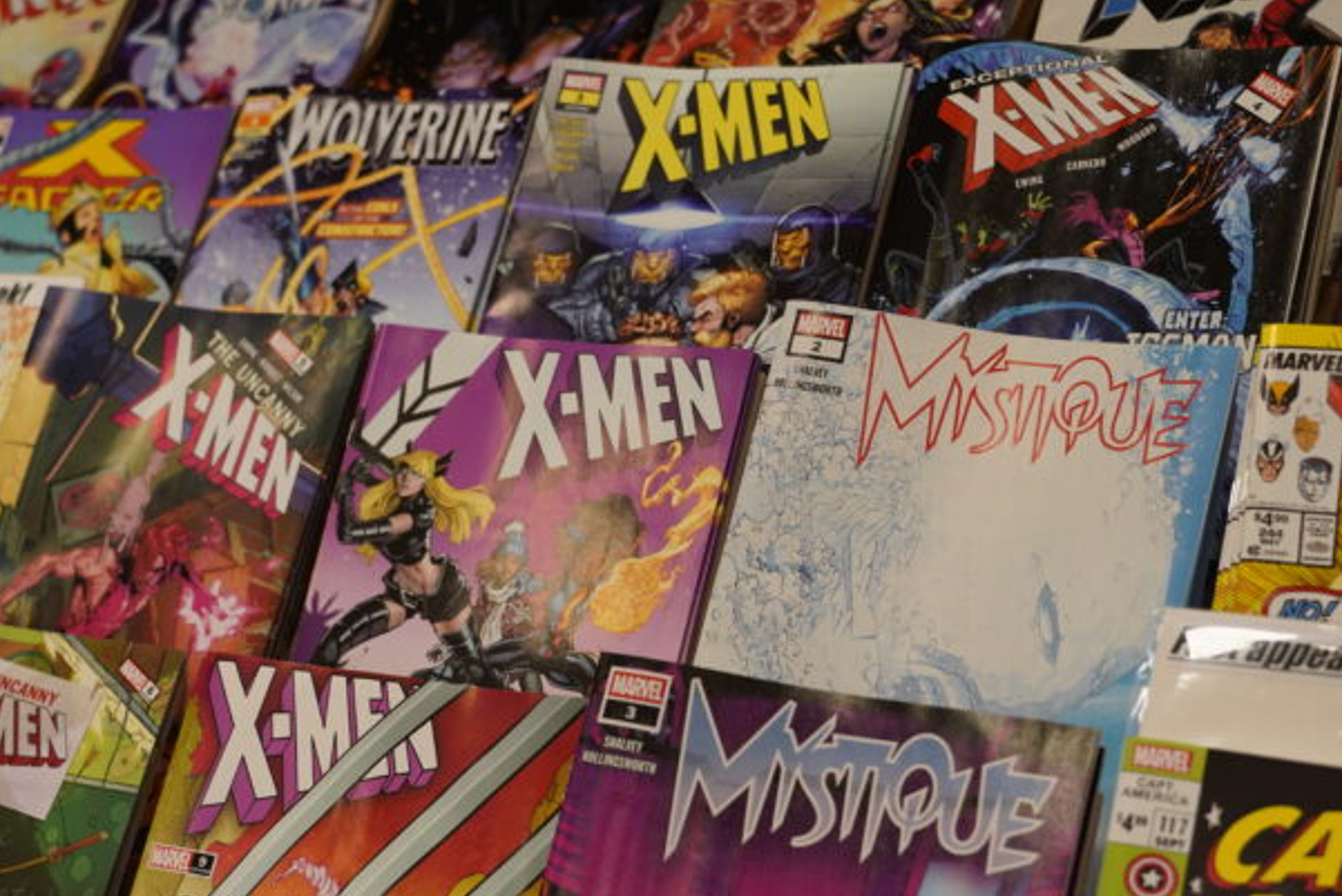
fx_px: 2573
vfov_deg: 19.7
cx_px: 603
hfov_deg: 29.2
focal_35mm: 69
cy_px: 534
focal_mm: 54
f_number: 5.6
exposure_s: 1/160
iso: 2500
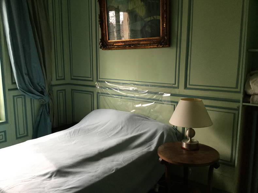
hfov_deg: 58.4
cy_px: 96
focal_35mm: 31
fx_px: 231
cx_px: 129
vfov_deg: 45.4
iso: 100
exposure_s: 1/33
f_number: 2.4
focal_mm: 3.3
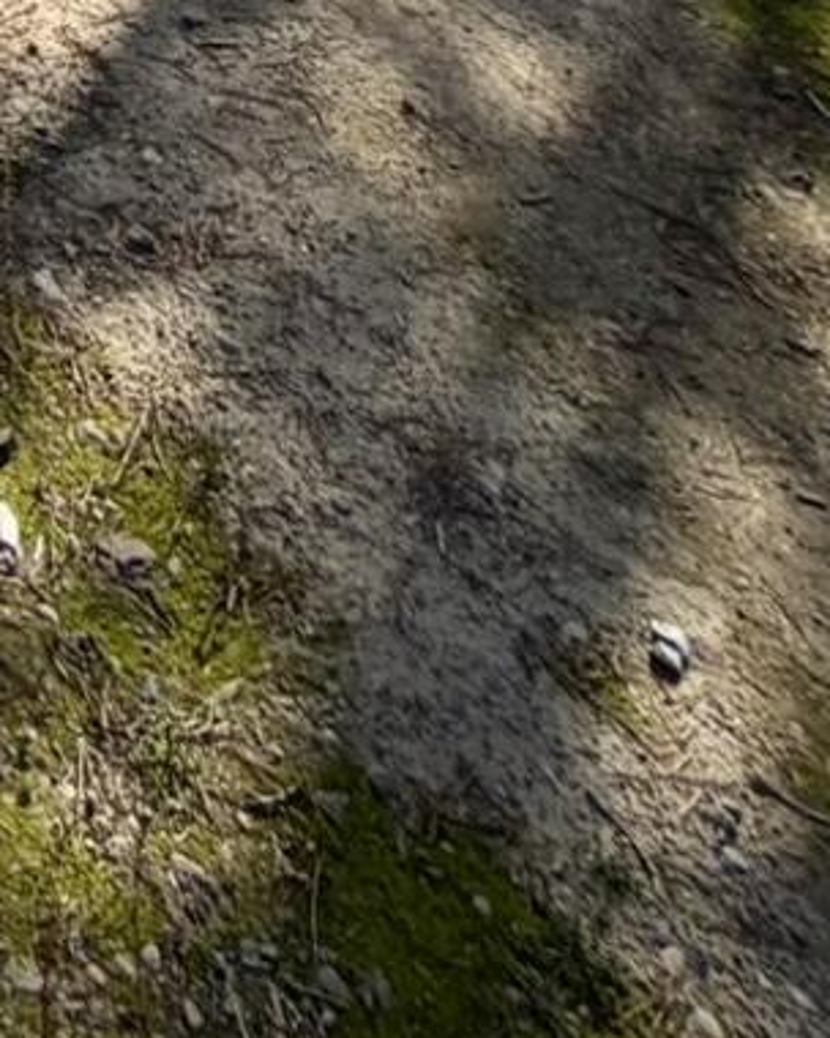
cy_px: -1552
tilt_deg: +5.2
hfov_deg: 17.0
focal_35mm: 72
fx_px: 2211
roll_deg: +2.1
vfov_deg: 14.4
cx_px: -726
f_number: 2.2
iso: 32
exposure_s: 1/770
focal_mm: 2.22
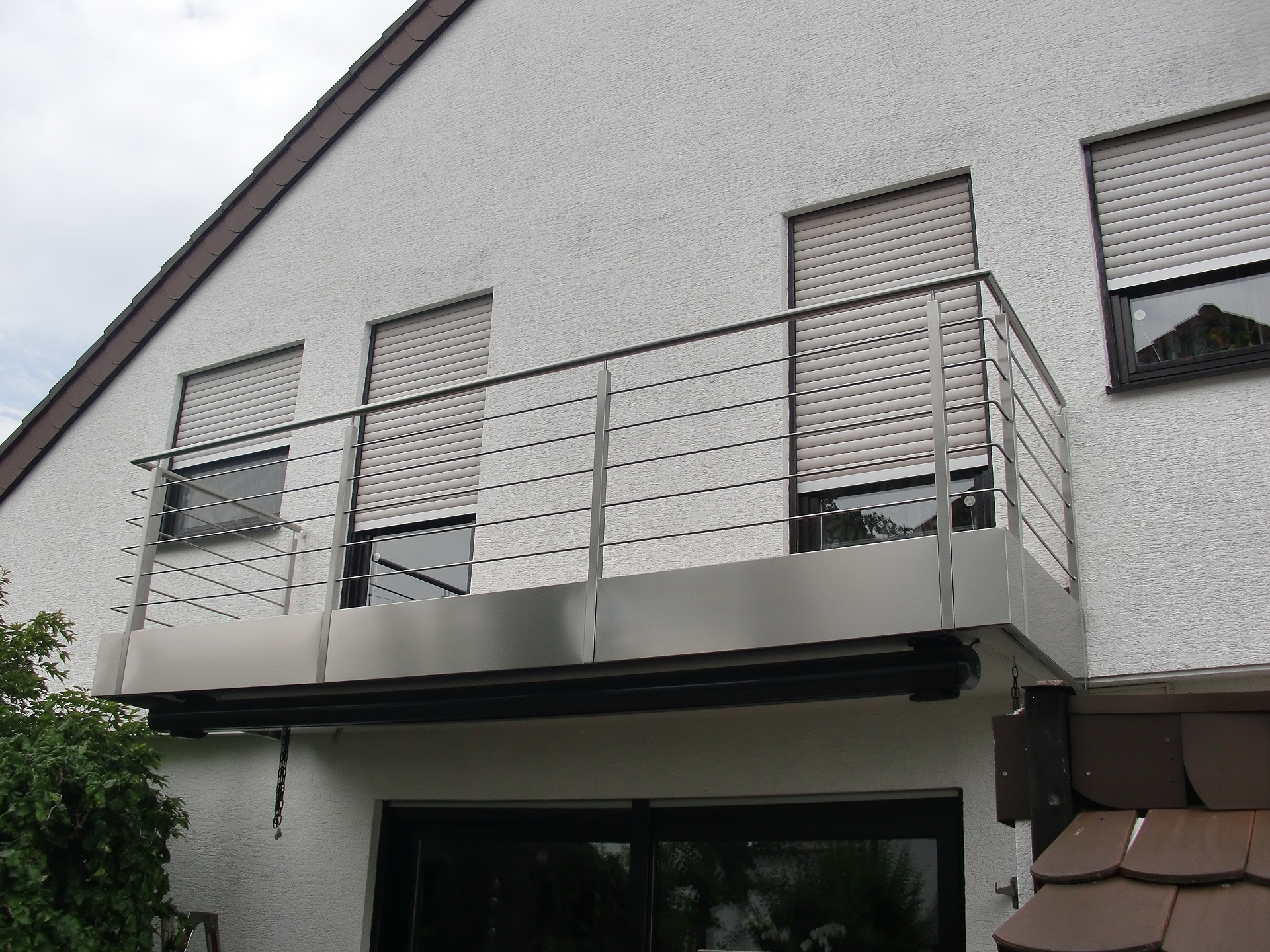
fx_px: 1321
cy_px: 476
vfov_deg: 39.7
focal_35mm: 36
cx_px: 635
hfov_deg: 51.4
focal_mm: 6.3
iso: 64
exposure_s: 1/160
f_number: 7.9
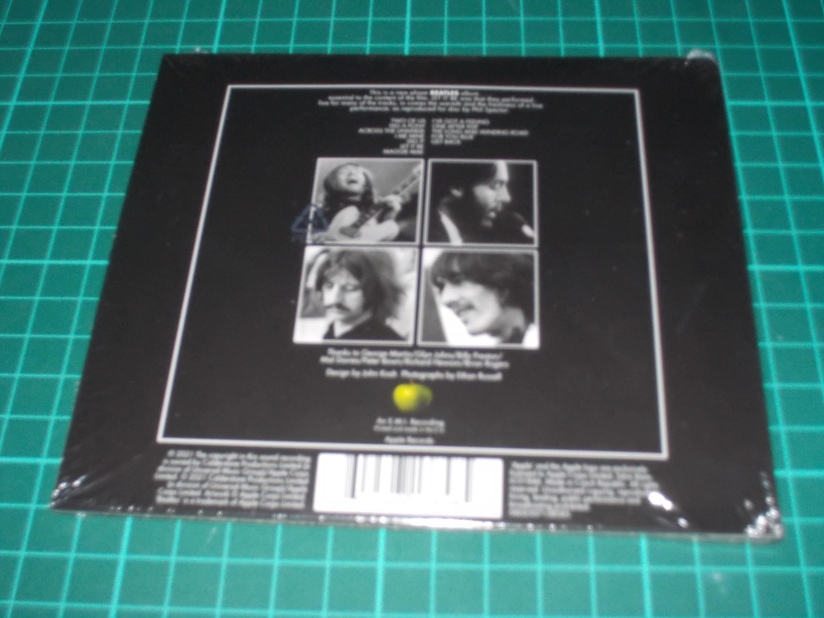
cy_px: 309
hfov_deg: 42.1
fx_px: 1071
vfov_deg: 32.2
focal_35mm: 45
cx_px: 412
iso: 200
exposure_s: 1/30
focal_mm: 6.4
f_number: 4.2
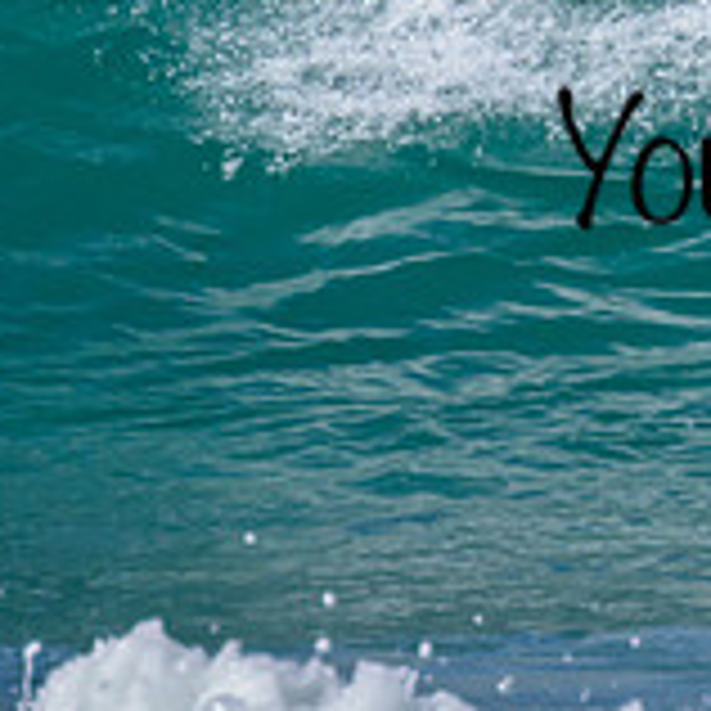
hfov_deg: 0.5
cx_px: 1219
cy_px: -196
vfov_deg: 0.5
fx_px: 79288
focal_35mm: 3412
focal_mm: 800
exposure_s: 1/2000
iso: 1000
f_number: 11
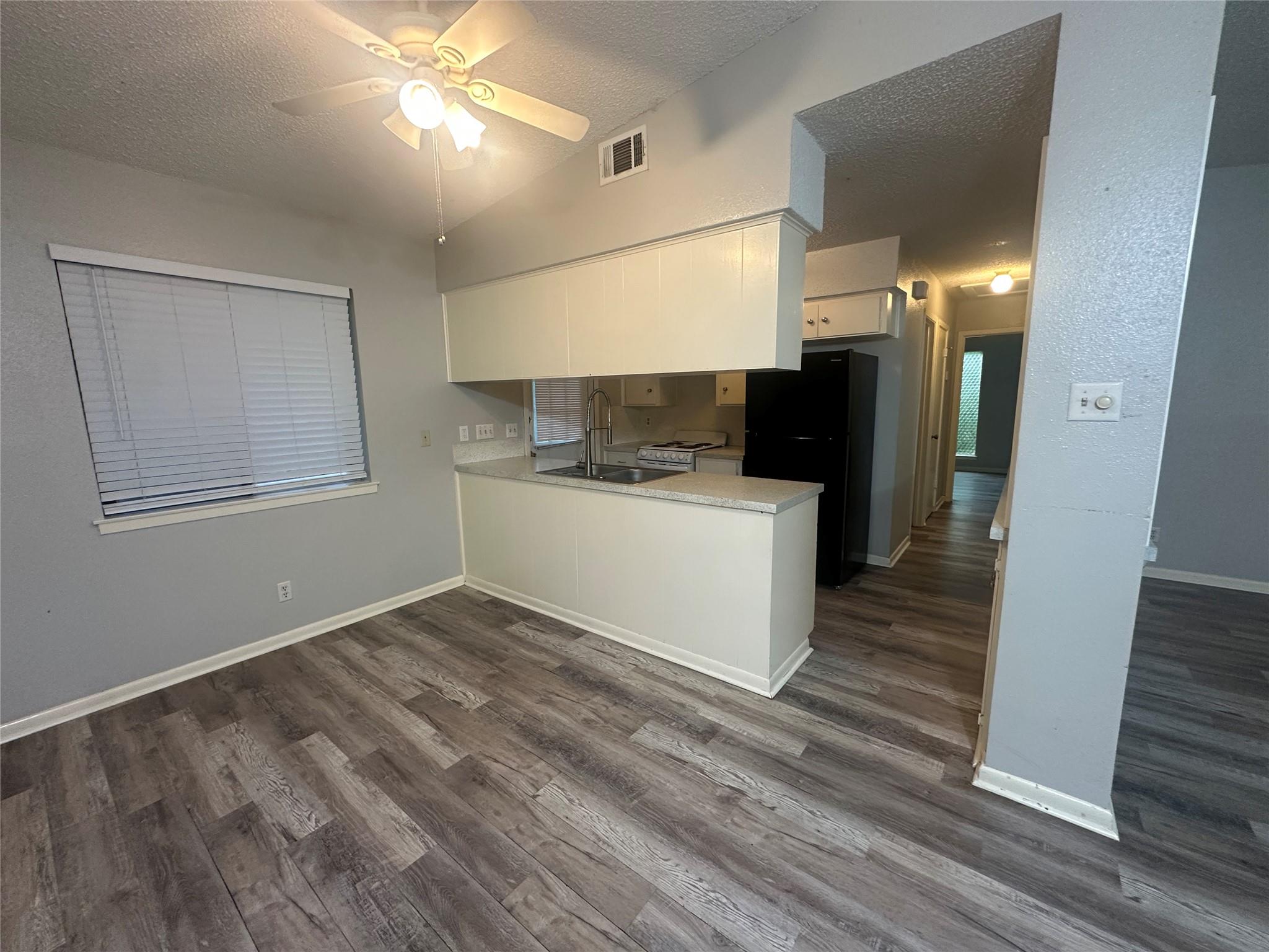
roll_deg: +1.2
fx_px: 513
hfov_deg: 102.1
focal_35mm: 14
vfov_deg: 85.7
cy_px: 476
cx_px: 634
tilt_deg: -8.9
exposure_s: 1/60
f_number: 2.2
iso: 250
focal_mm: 2.22
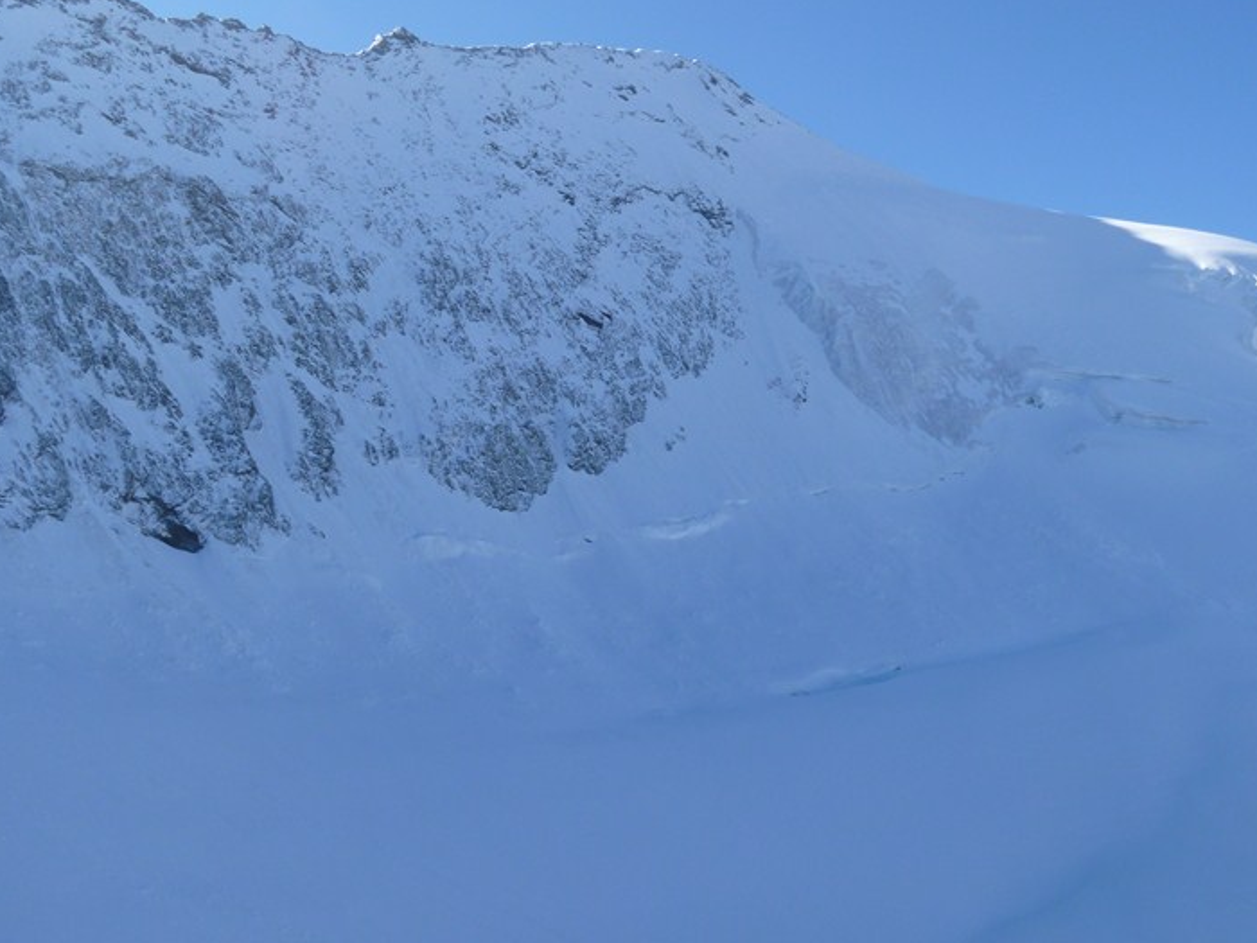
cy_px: 419
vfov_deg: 35.9
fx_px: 1453
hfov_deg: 46.8
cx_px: 652
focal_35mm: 40
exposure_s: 1/200
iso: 80
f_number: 5.6
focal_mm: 6.3
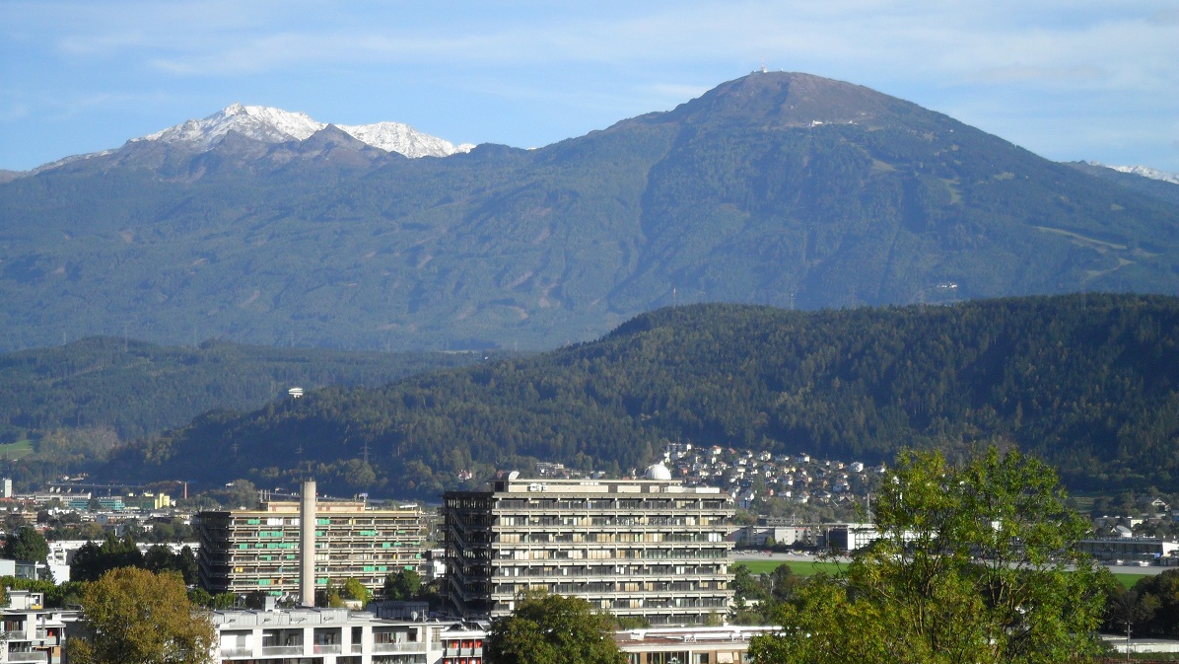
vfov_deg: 12.9
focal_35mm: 94
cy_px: 376
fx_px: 2939
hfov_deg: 22.7
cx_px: 589
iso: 100
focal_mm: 15.4
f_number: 4.3
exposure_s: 1/500
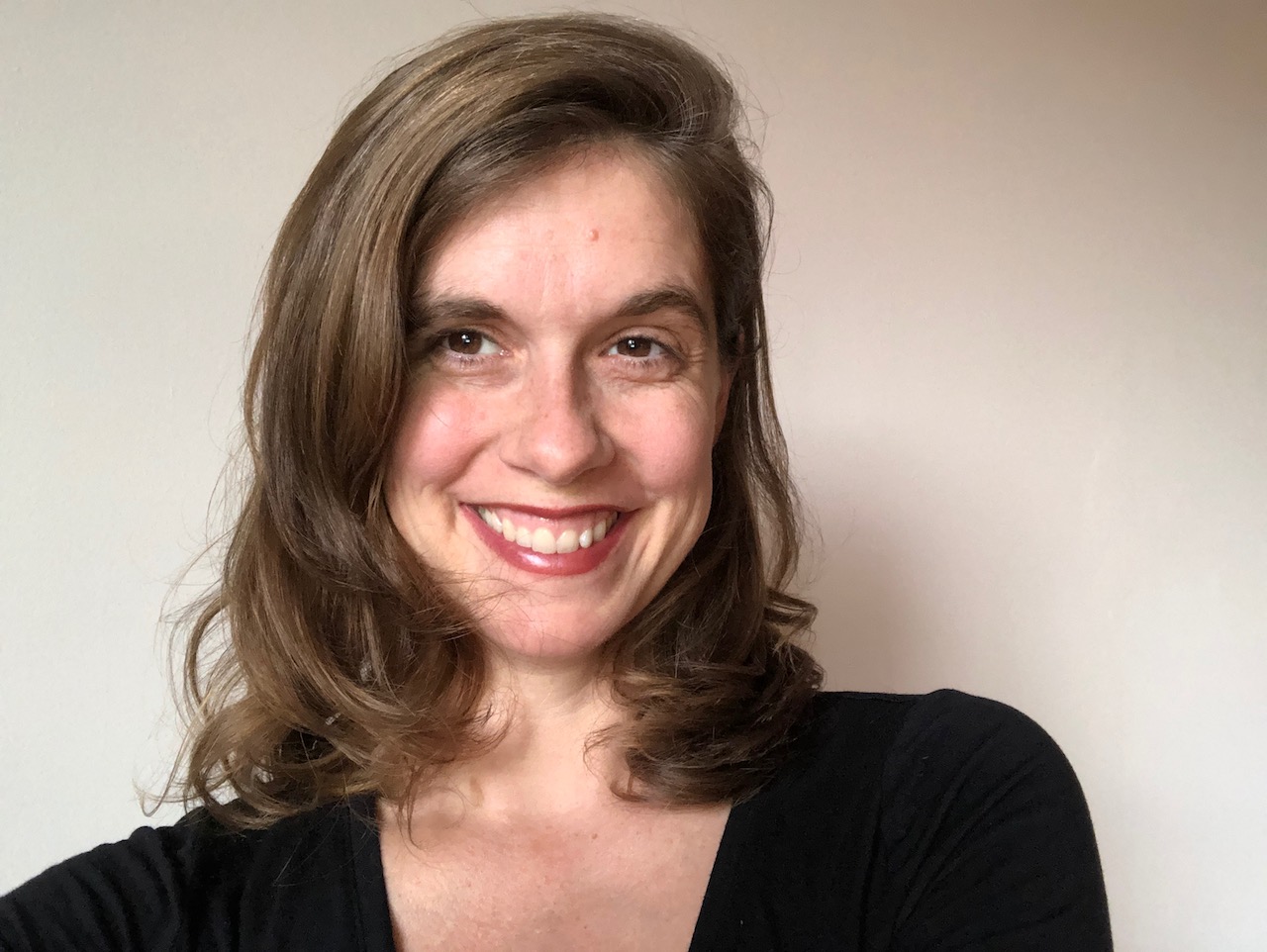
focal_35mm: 32
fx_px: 1172
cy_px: 476
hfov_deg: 56.8
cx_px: 634
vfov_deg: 44.2
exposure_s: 1/60
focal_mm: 2.87
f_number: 2.2
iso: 125
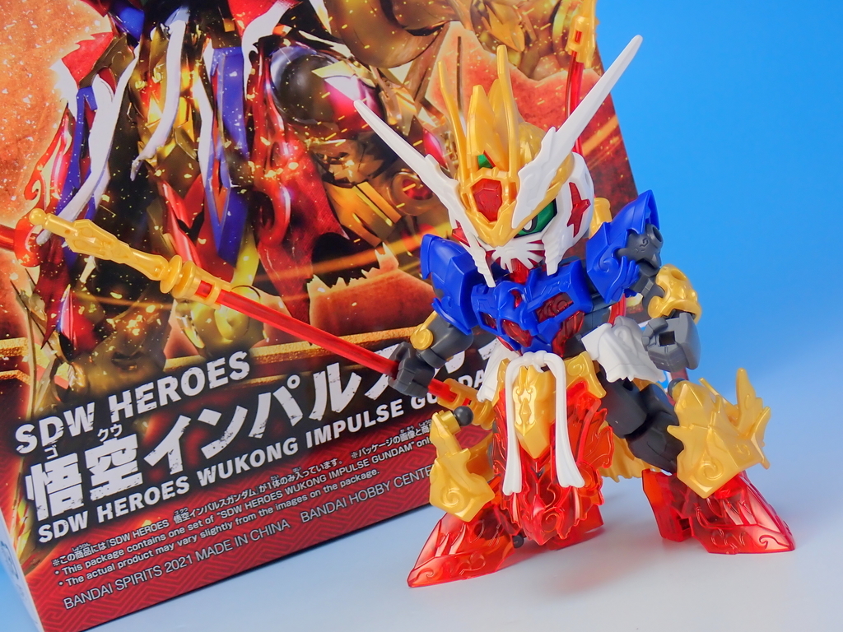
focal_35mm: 88
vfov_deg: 16.8
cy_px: 316
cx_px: 422
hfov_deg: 22.3
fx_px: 2143
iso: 100
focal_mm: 15.66
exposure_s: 1.3
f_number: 18
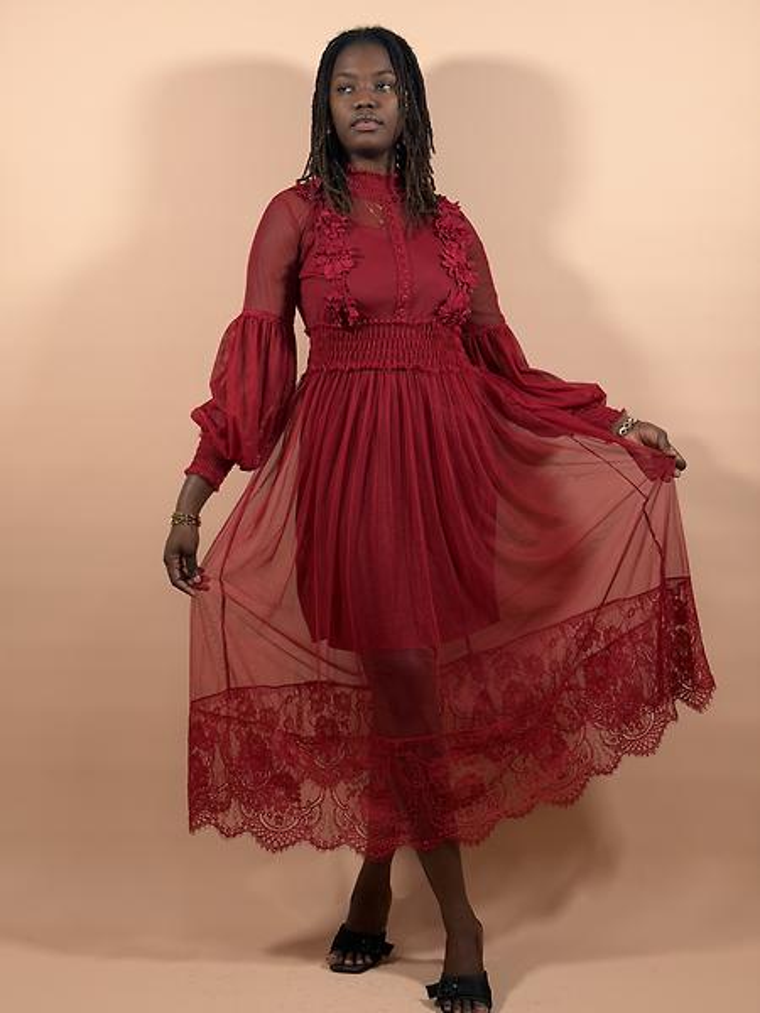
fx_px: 1405
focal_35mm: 48
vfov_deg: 39.7
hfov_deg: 30.3
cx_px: 380
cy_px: 506
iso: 64
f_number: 1.78
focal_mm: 6.76
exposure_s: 1/50
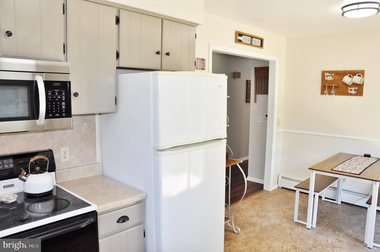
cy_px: 126
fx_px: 285
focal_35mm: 27
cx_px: 190
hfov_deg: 67.4
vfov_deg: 47.8
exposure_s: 1/60
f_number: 5.6
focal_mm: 18
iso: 250
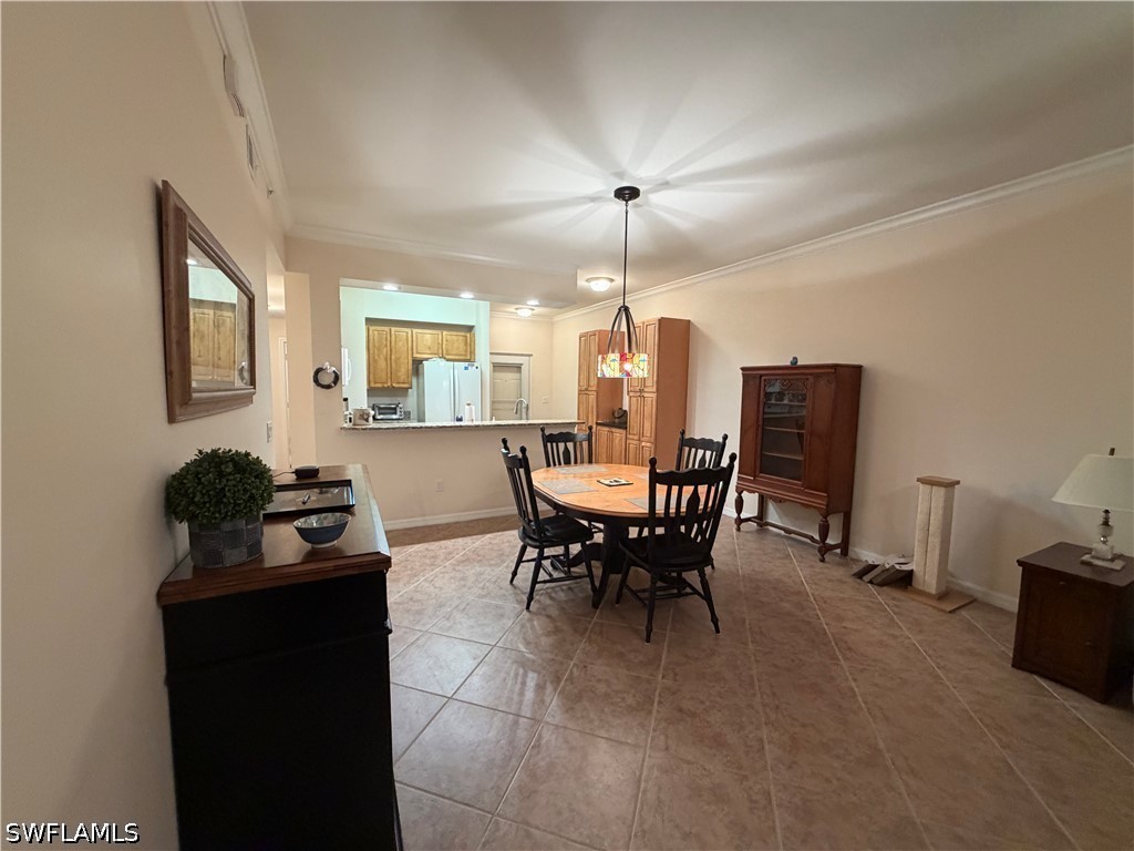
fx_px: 459
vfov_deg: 85.7
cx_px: 567
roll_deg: -0.6
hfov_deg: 102.1
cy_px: 426
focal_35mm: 14
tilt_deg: -4.1
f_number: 2.2
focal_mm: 2.22
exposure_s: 1/60
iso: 320
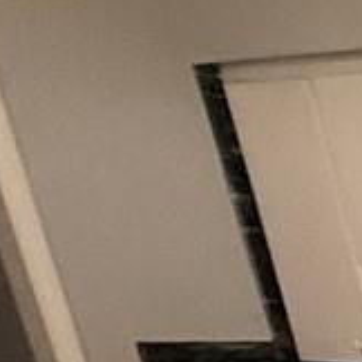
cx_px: 1732
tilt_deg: -16.9
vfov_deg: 12.4
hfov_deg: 6.7
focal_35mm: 122
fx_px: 1443
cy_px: 760
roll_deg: -1.2
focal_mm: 2.22
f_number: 2.2
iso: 400
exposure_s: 1/120
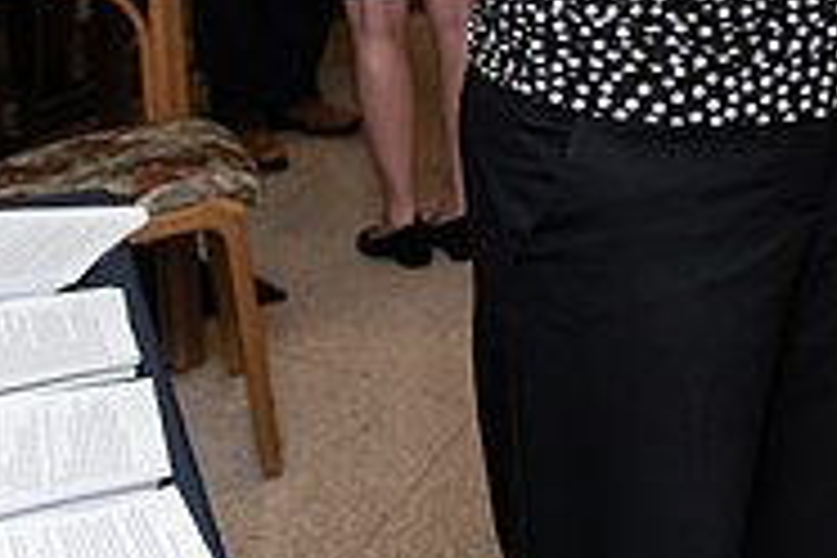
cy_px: -268
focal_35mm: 106
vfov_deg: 12.3
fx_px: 2464
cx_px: 904
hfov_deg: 18.6
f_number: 4.5
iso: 500
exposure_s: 1/160
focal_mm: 34
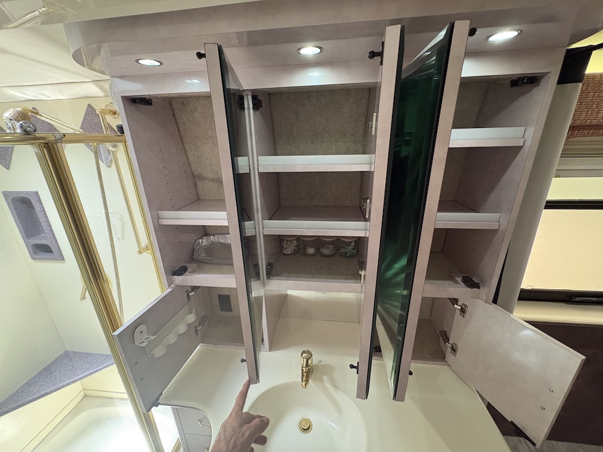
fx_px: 244
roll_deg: +0.7
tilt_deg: -19.5
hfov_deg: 102.1
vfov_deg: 85.7
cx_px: 302
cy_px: 226
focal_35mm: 14
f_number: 2.2
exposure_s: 1/60
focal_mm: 2.22
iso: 400
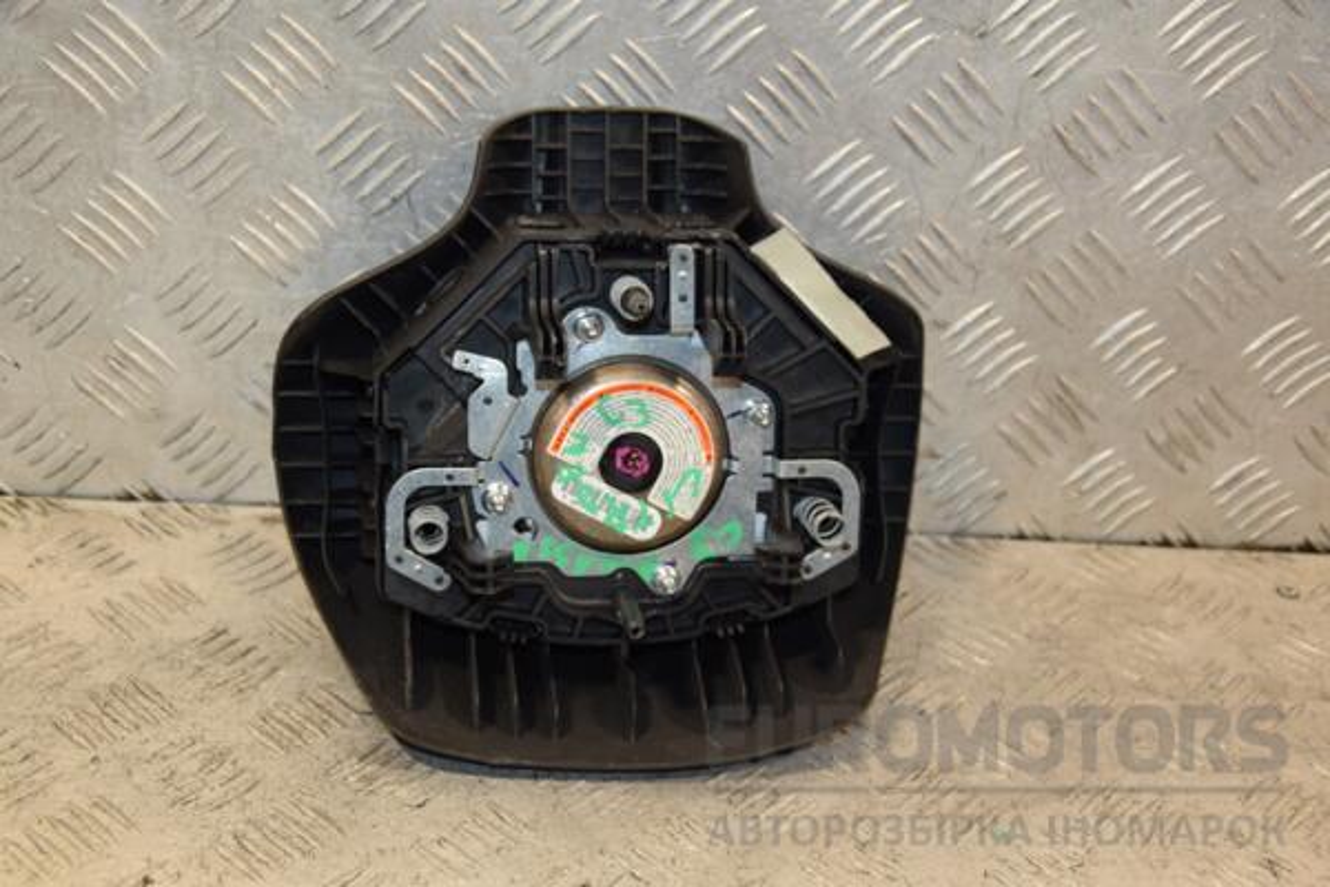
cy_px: 444
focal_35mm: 52
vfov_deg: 25.8
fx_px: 1939
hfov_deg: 37.9
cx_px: 665
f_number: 5
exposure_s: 1/160
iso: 800
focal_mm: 35
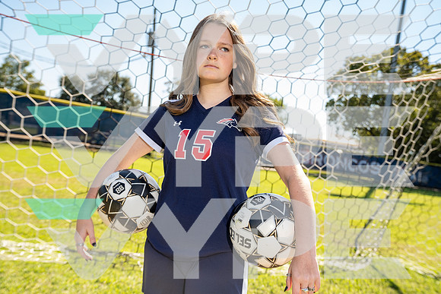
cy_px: 147
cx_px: 220
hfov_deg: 50.7
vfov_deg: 35.1
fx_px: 466
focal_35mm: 38
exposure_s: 1/250
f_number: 4.5
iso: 100
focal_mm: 38
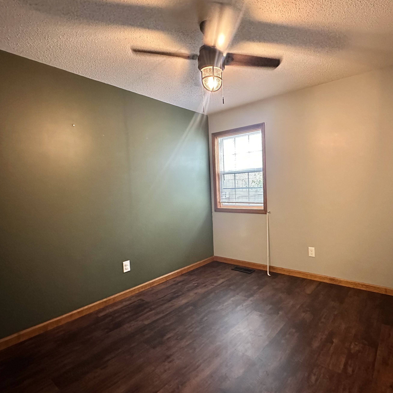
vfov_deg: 77.7
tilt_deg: -3.0
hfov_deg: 76.8
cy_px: 200
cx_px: 235
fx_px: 244
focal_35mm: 19
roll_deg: +2.0
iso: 1000
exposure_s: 1/60
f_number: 2.2
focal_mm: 2.22
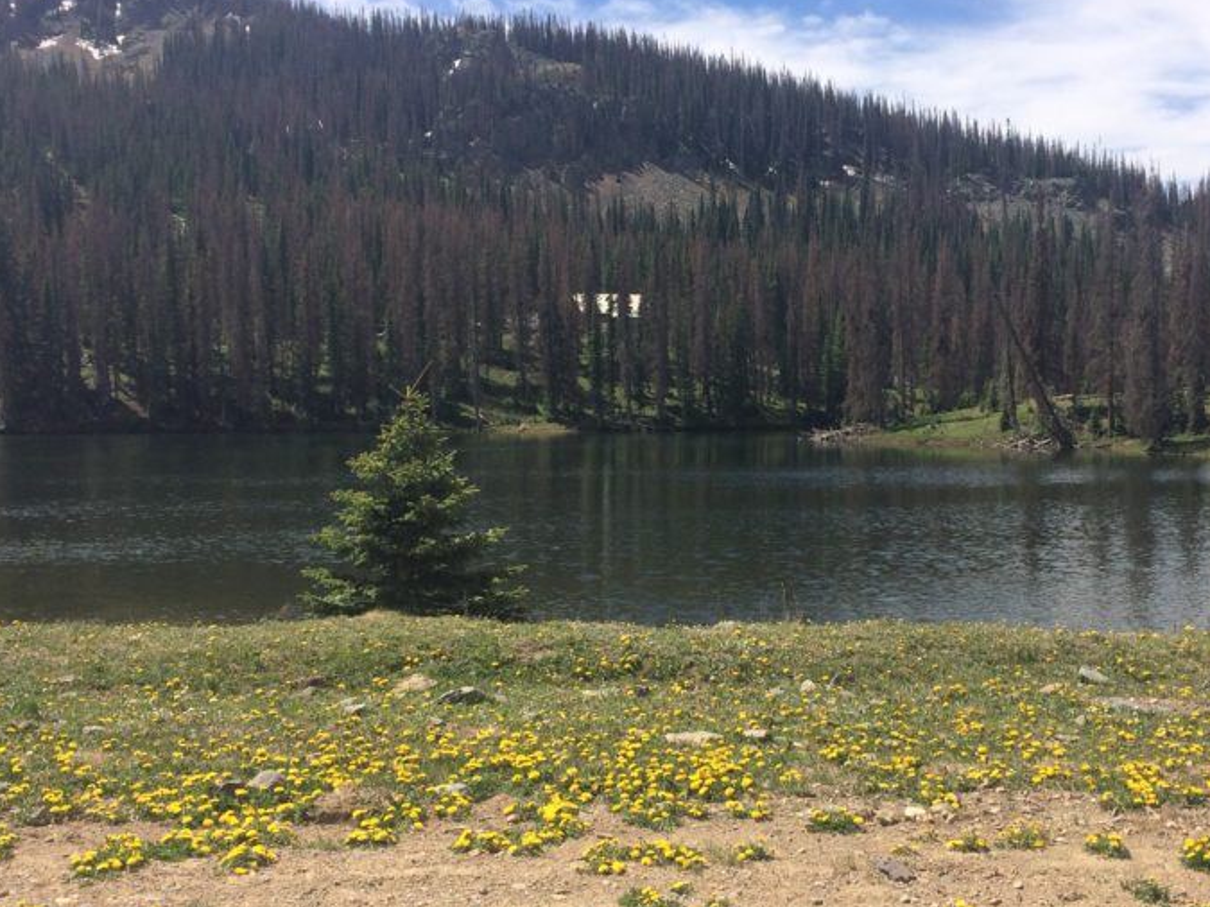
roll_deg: +1.1
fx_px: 1538
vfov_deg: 32.8
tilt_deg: -3.0
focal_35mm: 44
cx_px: 710
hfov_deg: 42.8
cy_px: 491
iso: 32
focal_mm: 4.15
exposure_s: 1/2415
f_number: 2.2
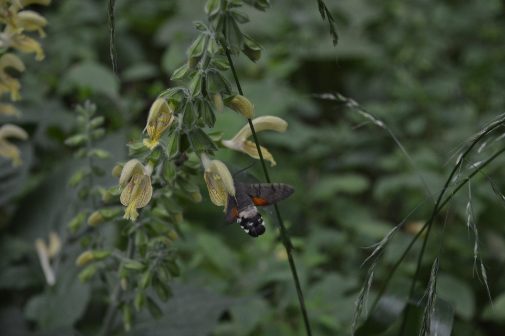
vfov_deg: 16.5
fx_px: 1156
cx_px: 252
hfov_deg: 24.6
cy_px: 168
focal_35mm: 82
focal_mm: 55
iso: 1000
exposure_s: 1/500
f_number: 5.6
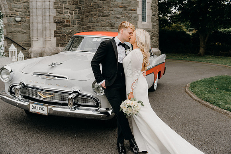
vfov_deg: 31.9
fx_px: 270
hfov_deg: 46.4
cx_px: 116
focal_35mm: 42
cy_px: 77
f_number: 3.5
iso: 125
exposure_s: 1/200
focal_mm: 42
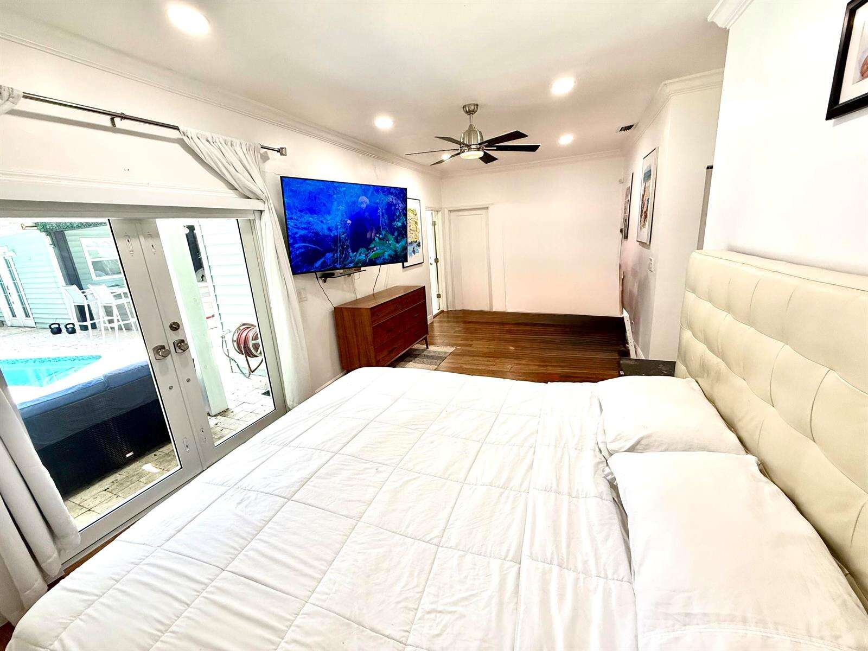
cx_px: 434
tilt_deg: -14.6
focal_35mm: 14
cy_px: 326
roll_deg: +4.1
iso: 160
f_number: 2.2
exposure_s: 1/120
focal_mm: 2.22
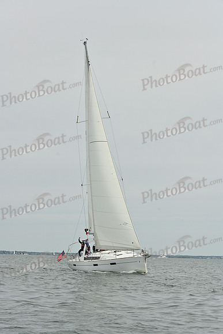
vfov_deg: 21.5
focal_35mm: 95
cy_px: 167
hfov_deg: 14.4
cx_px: 112
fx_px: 882
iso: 320
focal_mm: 95
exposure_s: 1/2000
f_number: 8
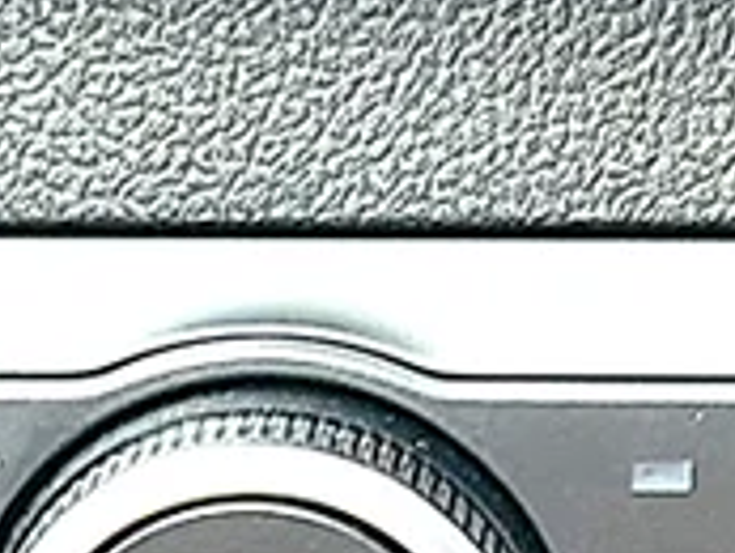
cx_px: 506
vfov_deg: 7.3
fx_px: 4292
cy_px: 470
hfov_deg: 9.8
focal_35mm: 202
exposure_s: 1/40
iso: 64
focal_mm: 6.86
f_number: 1.78
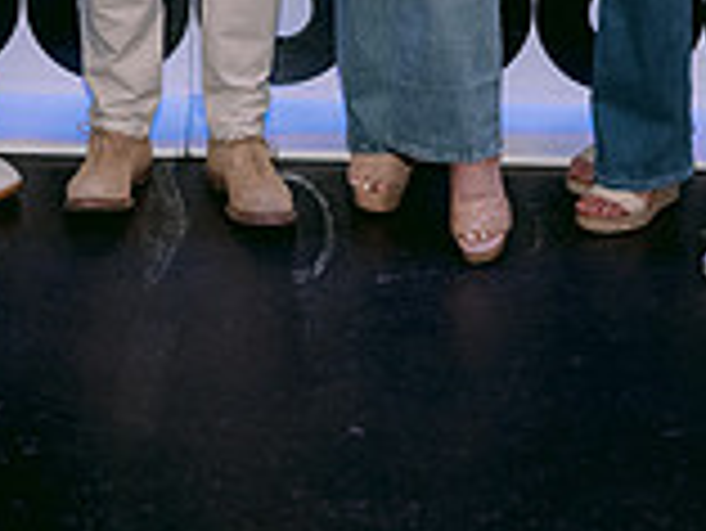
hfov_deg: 15.8
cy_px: -286
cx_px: 157
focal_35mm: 124
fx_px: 2531
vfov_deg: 11.4
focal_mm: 35
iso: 1600
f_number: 2.8
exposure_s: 1/160
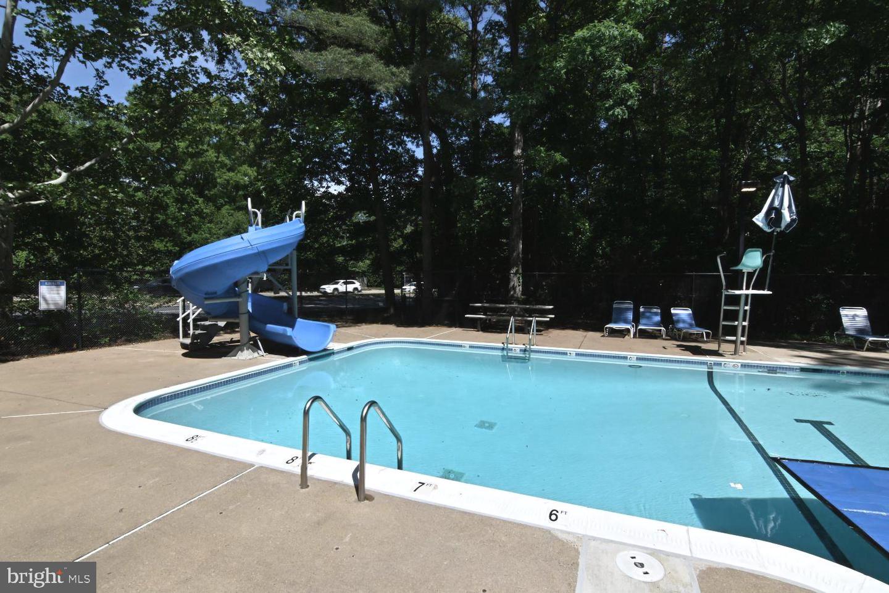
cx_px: 444
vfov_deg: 73.8
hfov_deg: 96.7
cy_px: 296
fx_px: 395
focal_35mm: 16
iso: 100
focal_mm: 11
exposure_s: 1/50
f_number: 20
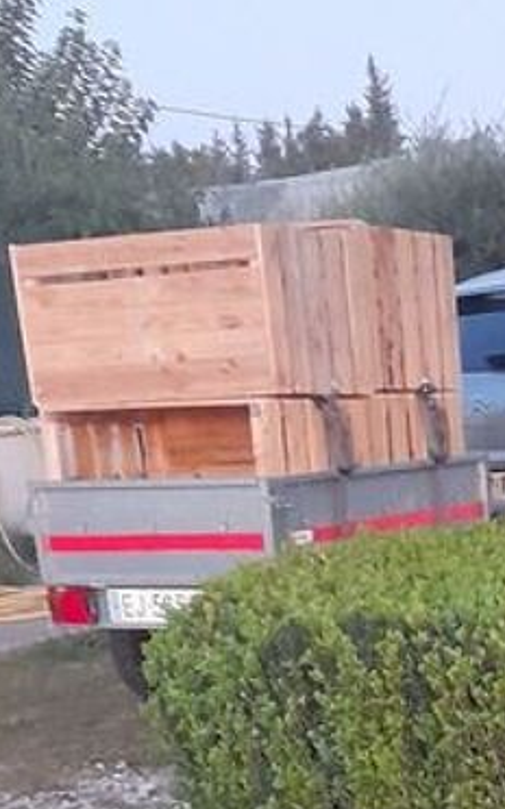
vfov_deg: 19.0
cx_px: 653
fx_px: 2095
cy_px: 1241
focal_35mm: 95
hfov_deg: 13.3
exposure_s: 1/10
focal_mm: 4.6
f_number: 2
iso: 640
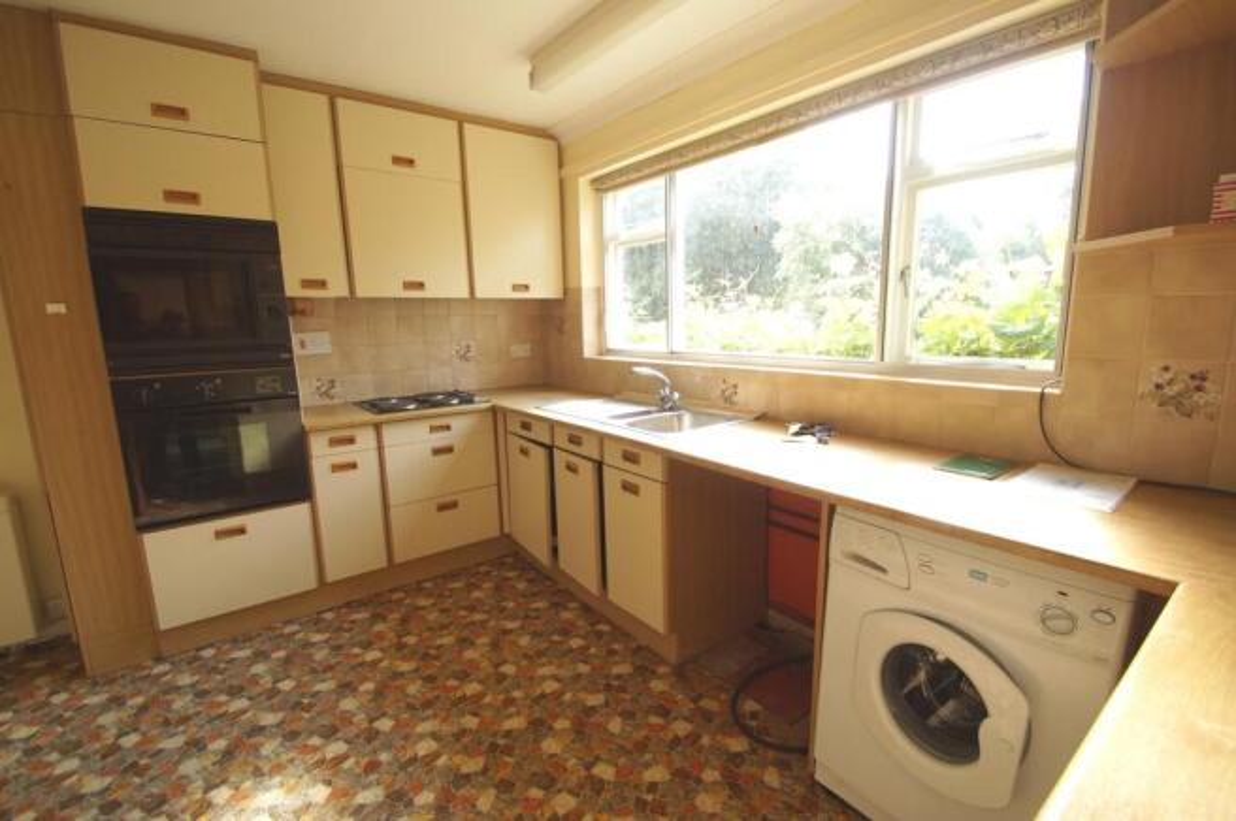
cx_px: 618
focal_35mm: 15
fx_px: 514
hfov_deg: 100.4
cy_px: 410
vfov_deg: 77.2
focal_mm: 10
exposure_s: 1/100
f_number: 4
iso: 400
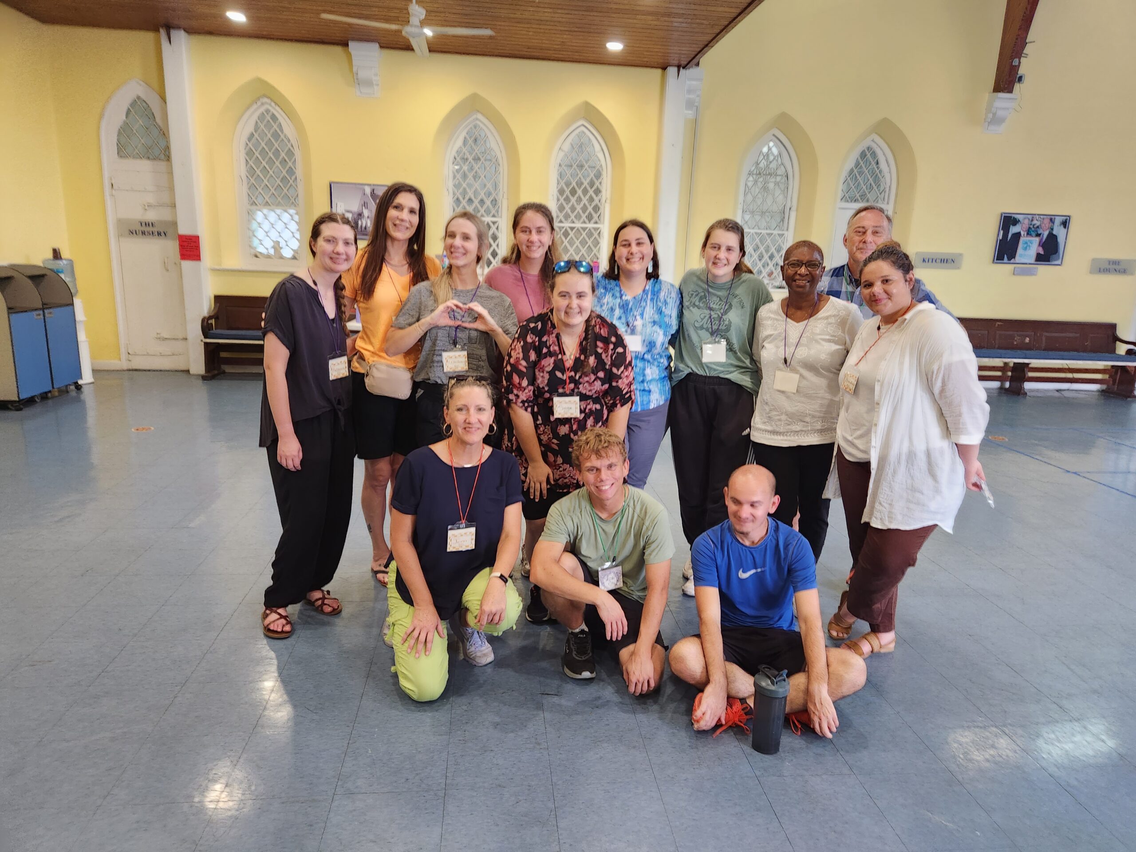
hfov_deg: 73.9
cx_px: 568
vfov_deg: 58.9
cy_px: 426
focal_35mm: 23
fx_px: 755
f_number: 1.8
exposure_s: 1/120
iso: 500
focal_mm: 5.4
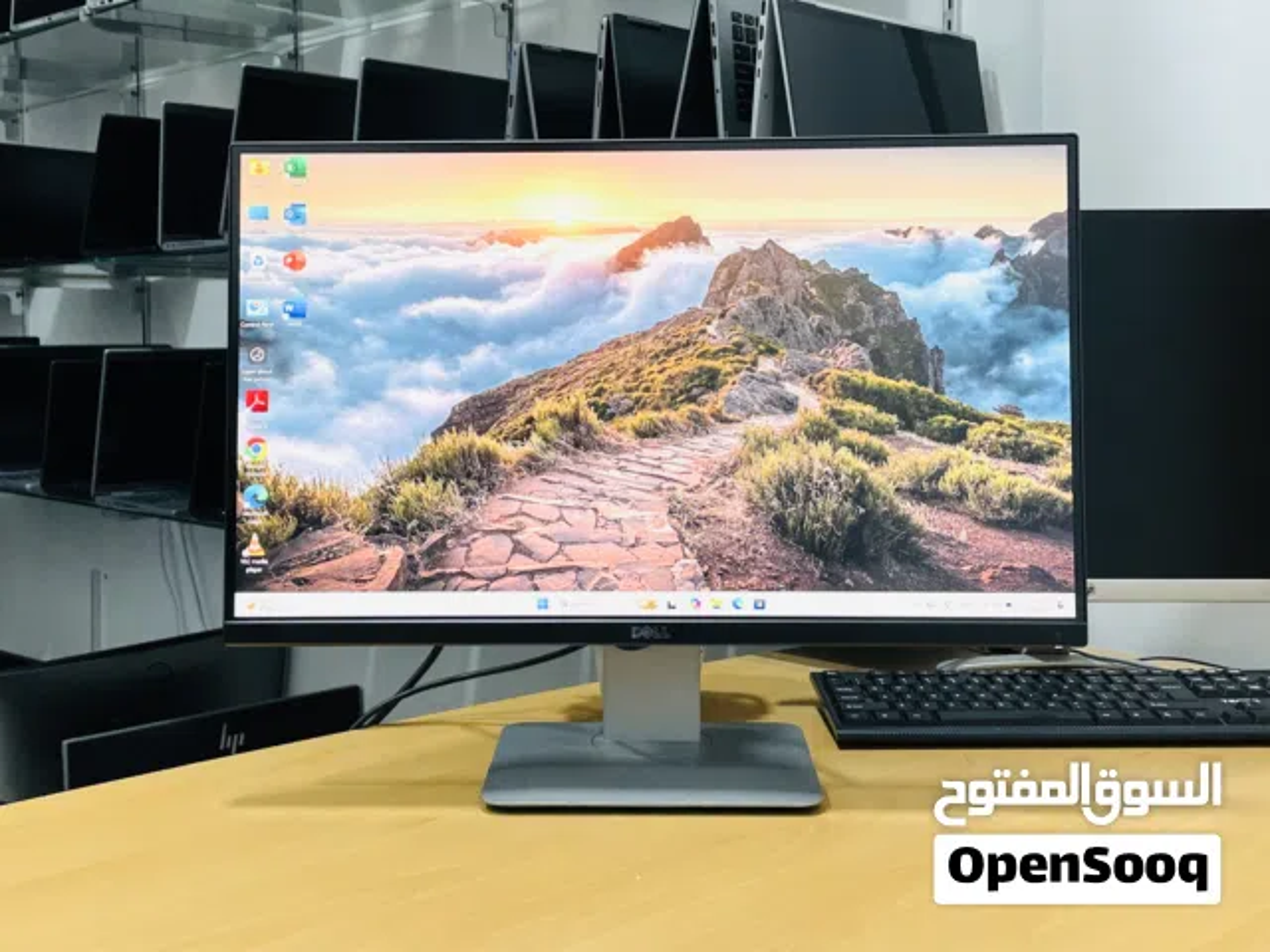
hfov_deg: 67.3
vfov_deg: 53.1
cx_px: 635
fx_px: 954
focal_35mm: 26
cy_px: 476
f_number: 1.6
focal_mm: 4.2
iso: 125
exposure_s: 1/121
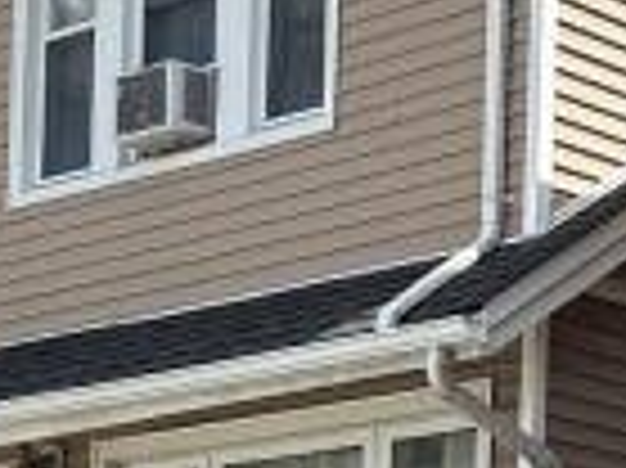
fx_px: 2439
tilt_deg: +1.5
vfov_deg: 10.4
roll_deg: -1.3
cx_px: 1198
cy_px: 801
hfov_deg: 13.0
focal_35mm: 135
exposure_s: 1/1550
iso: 50
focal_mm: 5.96
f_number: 1.6
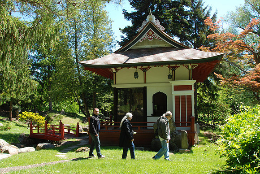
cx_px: 130
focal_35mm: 30
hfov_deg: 61.9
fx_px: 217
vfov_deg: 43.7
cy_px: 87
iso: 320
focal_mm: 20
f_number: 8
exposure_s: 1/250
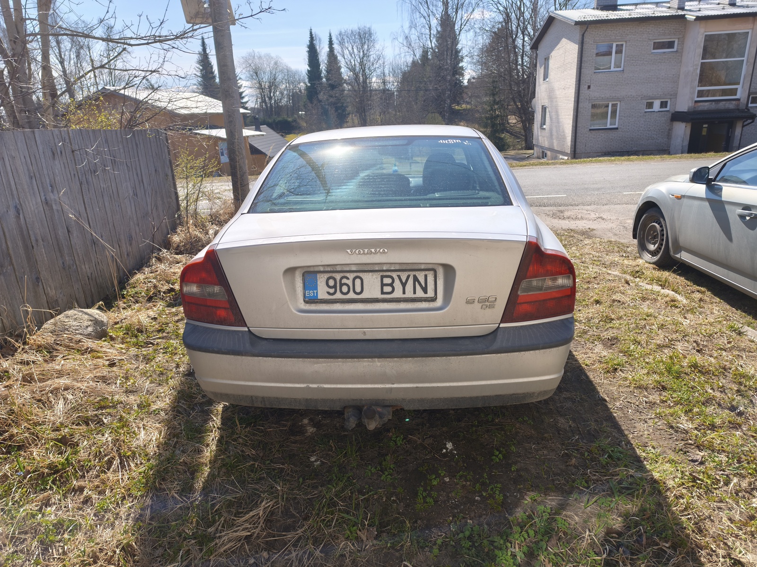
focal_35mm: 23
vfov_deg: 58.9
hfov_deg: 73.9
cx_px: 378
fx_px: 503
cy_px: 284
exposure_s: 1/846
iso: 50
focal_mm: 6.45
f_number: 1.62
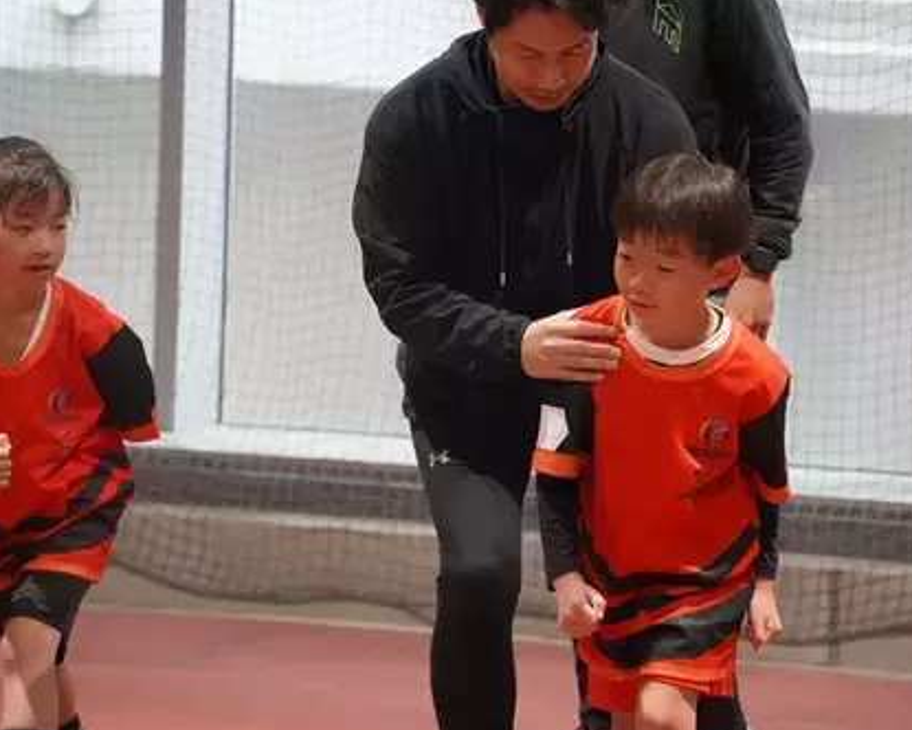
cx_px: 547
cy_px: 325
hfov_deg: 11.3
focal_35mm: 171
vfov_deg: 9.0
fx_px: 4616
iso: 12800
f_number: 5
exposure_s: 1/160
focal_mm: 126
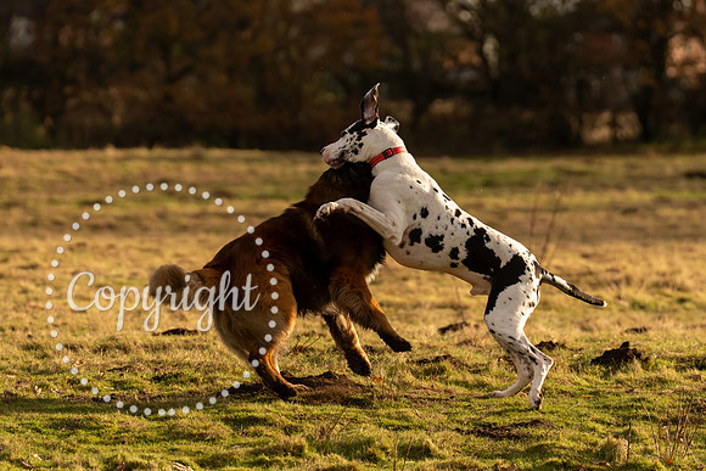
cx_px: 319
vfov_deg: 5.4
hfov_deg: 8.0
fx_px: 5036
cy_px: 201
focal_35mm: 257
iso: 200
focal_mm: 200
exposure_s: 1/3200
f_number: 3.5
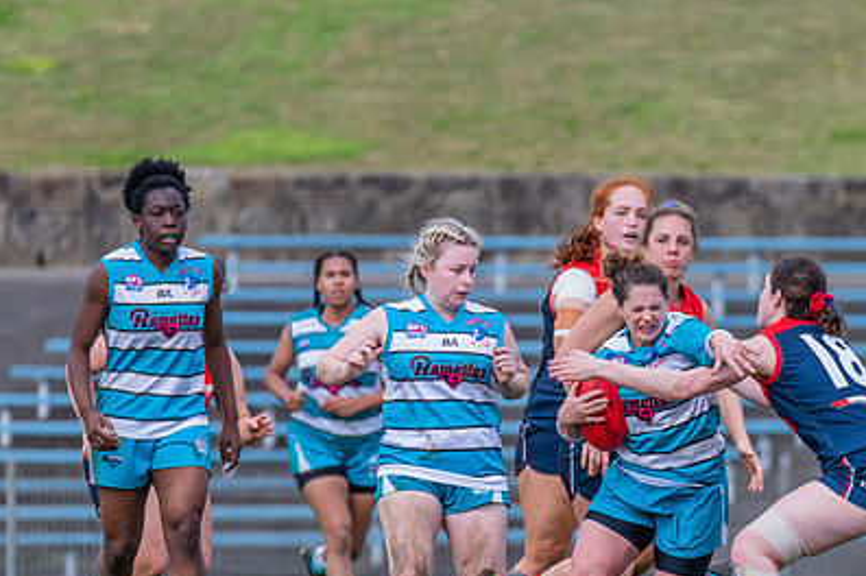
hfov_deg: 2.5
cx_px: 764
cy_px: 393
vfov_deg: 1.6
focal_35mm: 838
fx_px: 20141
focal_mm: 400
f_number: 6
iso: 800
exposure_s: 1/1600
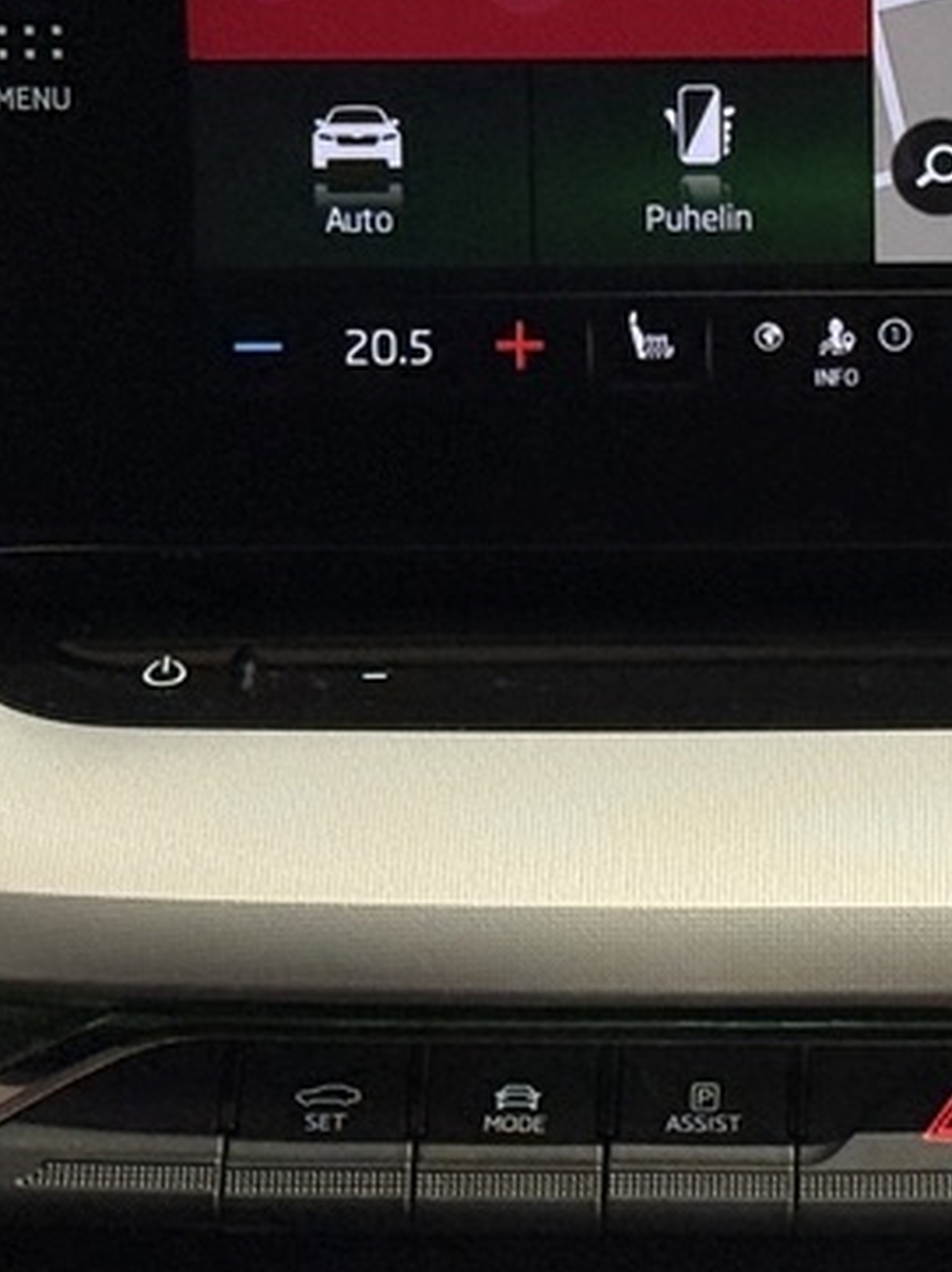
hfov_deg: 7.7
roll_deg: +0.6
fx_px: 7012
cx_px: 1022
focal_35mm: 191
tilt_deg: -19.0
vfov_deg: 10.4
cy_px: 720
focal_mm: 6.76
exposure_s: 1/64
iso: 200
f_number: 1.78
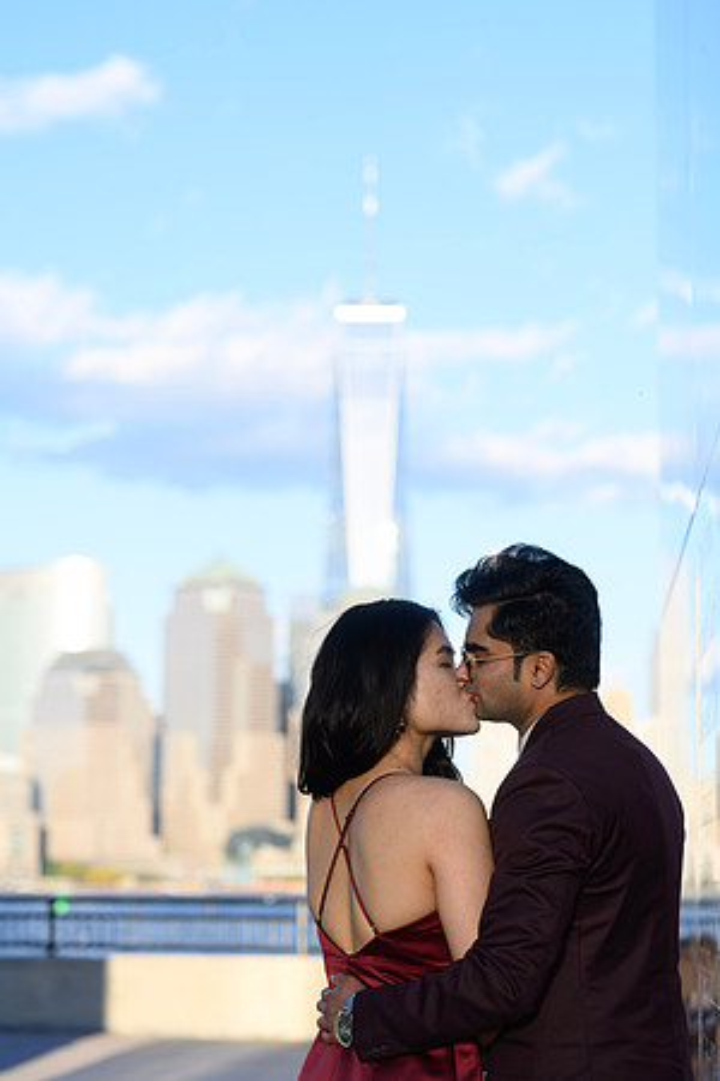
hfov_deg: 16.1
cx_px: 360
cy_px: 540
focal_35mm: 85
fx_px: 2550
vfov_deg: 23.9
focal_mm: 85
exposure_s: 1/500
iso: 160
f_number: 4
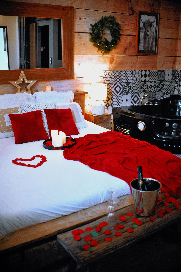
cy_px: 136
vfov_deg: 54.5
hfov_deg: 37.8
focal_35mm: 35
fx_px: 264
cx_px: 90
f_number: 2.2
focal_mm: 35
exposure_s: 1/160
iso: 3200
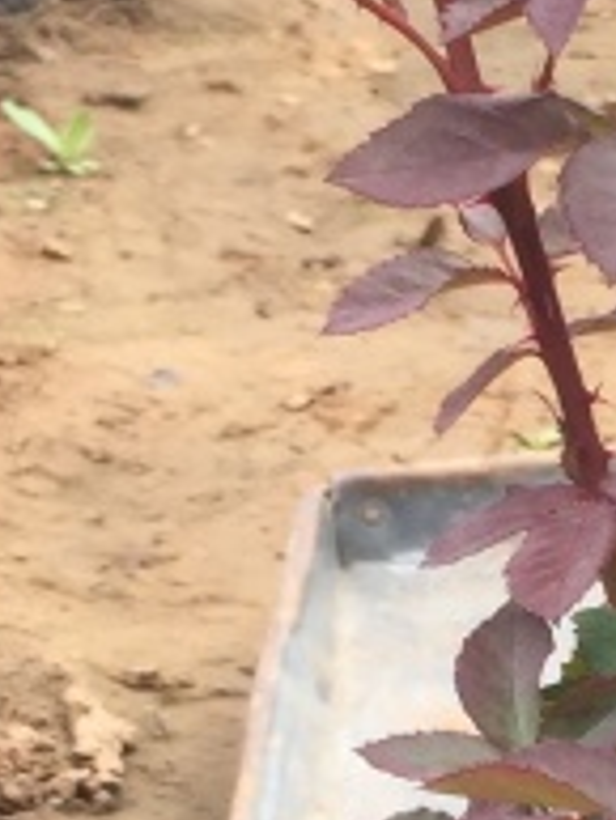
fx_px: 3792
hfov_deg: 9.2
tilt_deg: -26.8
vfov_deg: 12.1
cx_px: 752
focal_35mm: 160
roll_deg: +1.6
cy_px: 958
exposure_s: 1/388
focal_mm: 4.15
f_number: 2.2
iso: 32
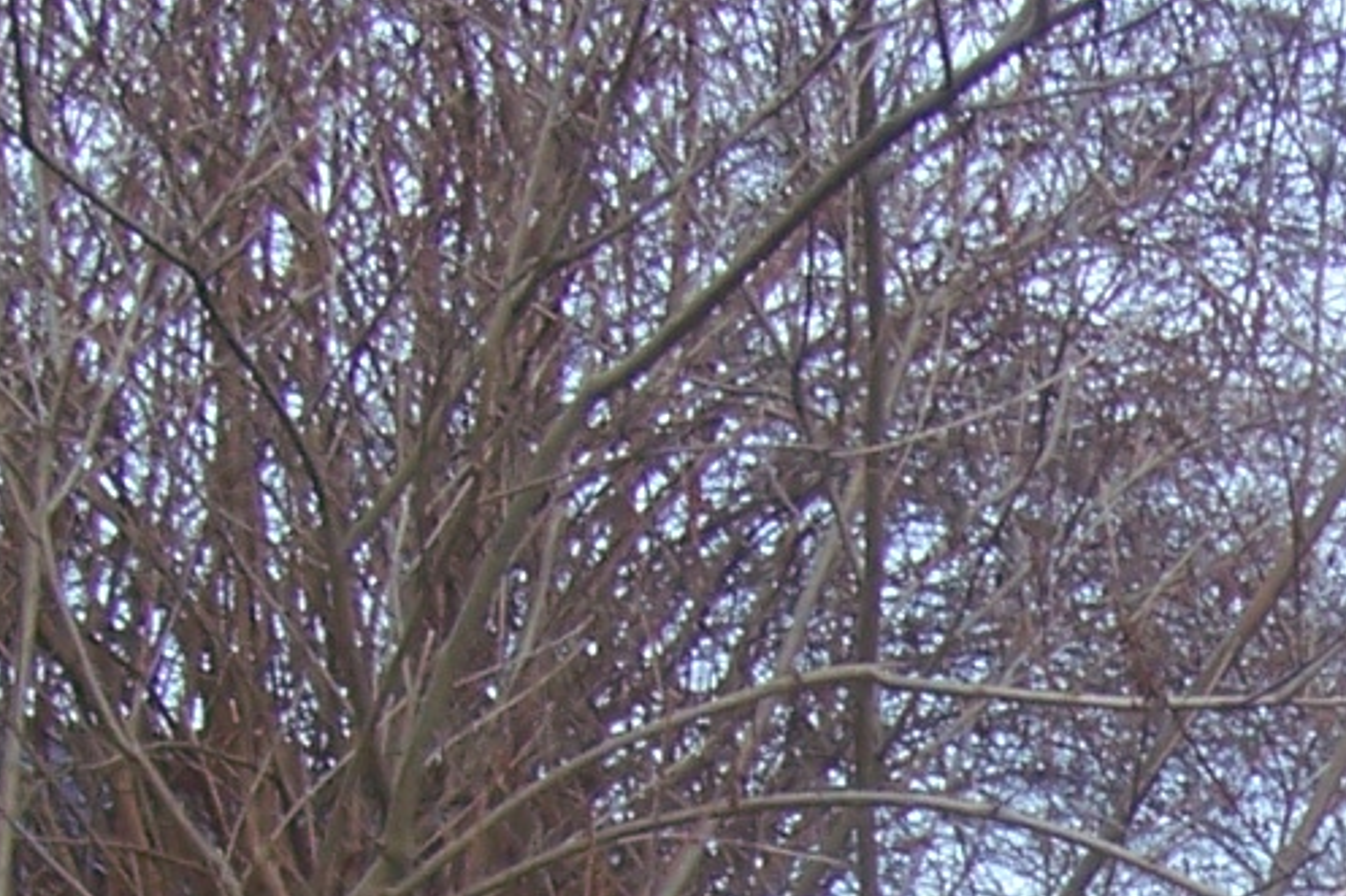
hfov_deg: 12.1
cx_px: 1896
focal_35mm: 164
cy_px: 1762
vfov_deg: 8.0
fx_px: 6129
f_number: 2.7
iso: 80
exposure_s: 1/200
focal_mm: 5.6
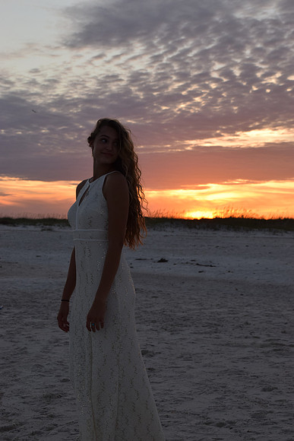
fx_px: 845
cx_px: 147
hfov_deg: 19.7
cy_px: 220
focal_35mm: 69
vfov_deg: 29.2
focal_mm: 46
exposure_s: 1/250
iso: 400
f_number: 8
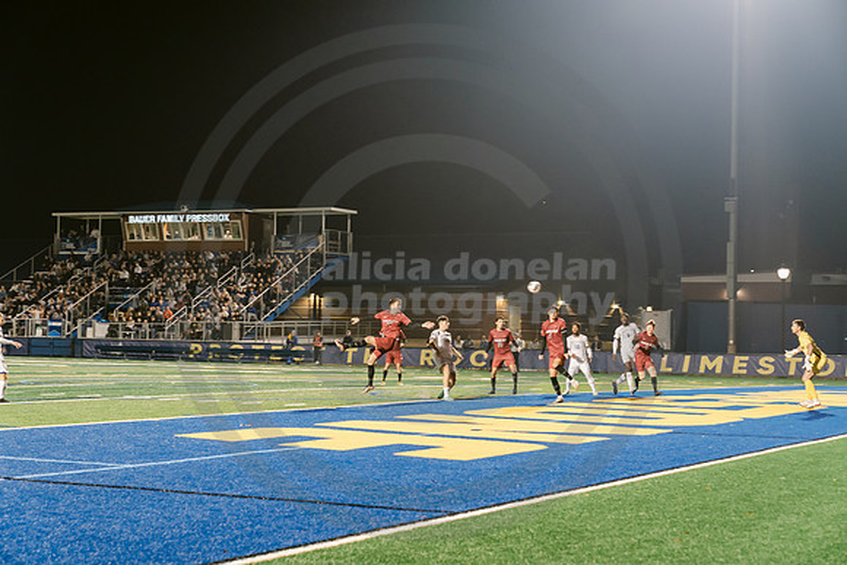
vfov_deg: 19.5
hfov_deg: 28.8
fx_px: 1647
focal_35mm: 70
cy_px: 283
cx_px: 423
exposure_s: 1/160
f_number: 4
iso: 2500
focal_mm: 70
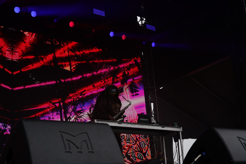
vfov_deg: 25.1
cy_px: 82
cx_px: 123
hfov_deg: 36.9
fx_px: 369
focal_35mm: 54
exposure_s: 1/200
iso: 100
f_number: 7.1
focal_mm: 54
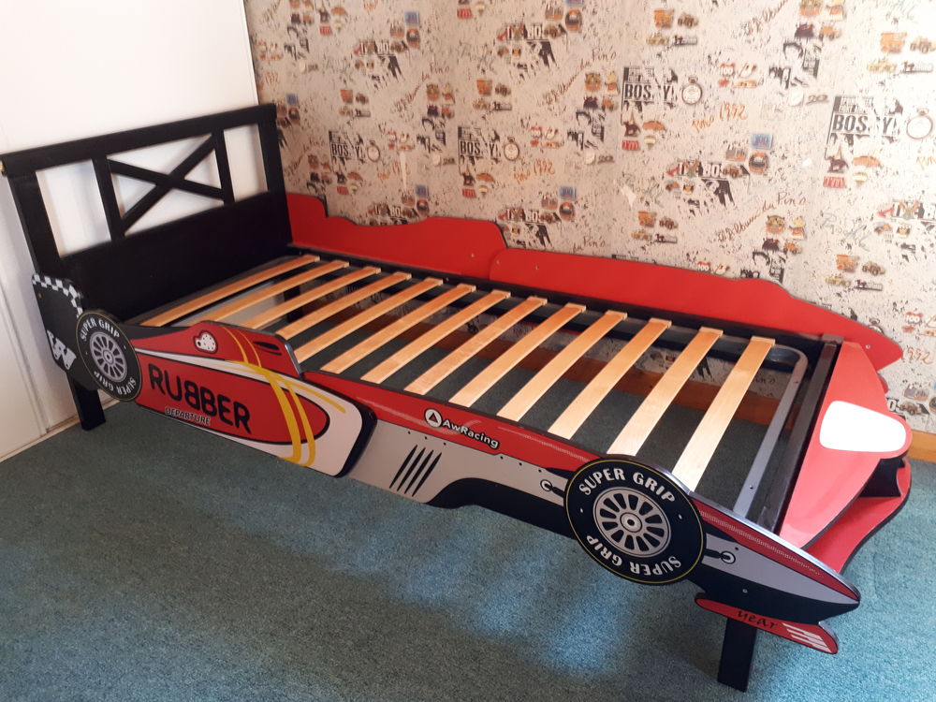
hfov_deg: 65.3
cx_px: 468
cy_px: 351
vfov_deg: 51.4
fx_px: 730
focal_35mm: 27
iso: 250
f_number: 1.9
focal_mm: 3.6
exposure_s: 1/15
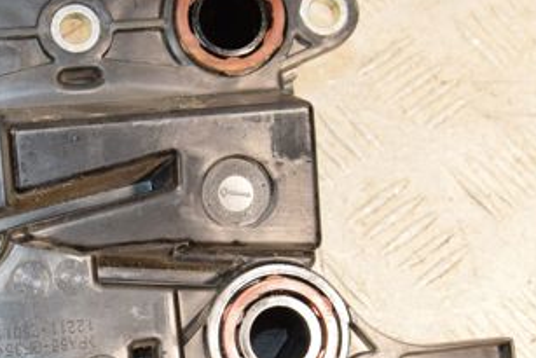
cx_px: 133
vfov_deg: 13.7
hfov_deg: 20.2
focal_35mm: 100
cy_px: 215
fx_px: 1490
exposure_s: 1/200
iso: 1600
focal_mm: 32
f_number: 6.3
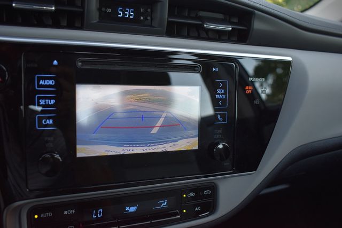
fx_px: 314
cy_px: 114
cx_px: 171
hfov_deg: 57.2
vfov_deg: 40.0
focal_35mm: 33
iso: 560
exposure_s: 1/250
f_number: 3.8
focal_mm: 22
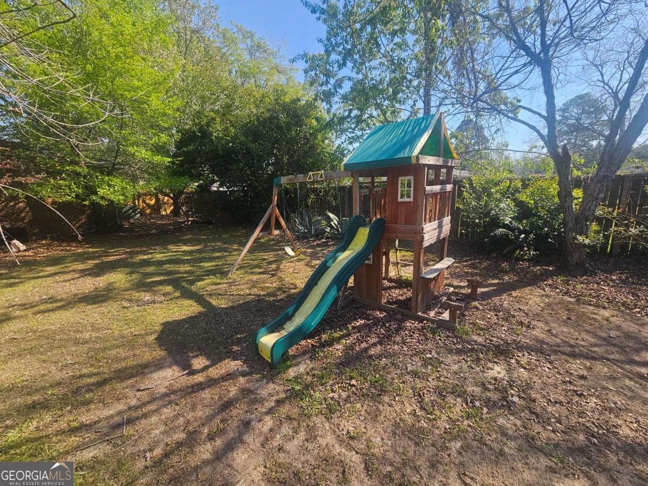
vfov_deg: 89.9
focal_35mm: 13
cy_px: 243
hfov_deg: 106.2
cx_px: 324
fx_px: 243
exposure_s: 1/777
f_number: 2.2
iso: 50
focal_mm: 2.2
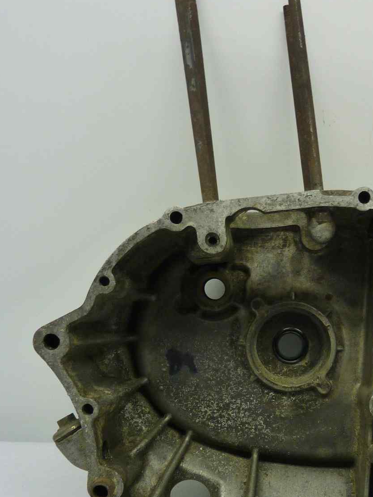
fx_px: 661
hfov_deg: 30.3
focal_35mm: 46
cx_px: 329
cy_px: 388
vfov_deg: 39.8
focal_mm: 4.1
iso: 160
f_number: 3.3
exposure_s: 1/30
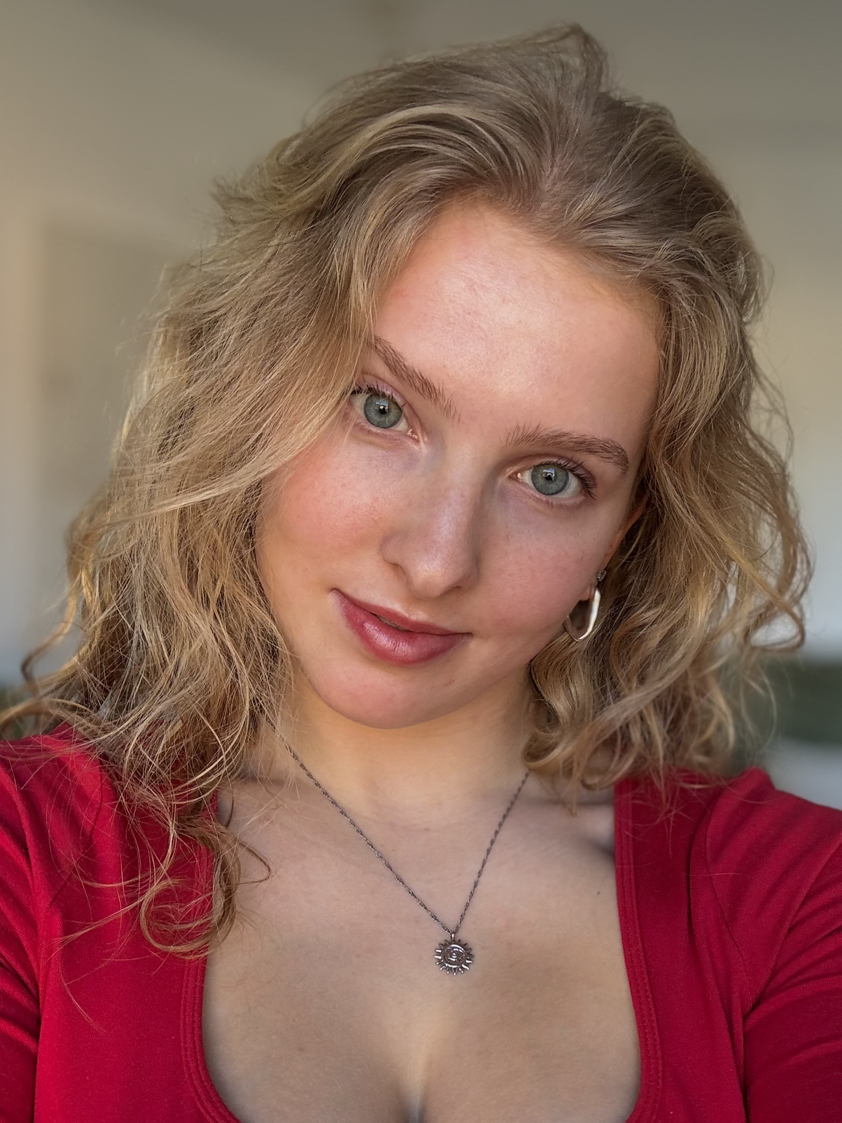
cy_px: 562
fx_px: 973
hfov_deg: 46.8
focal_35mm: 30
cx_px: 421
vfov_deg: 60.0
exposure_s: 1/121
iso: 50
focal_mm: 2.69
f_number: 1.9
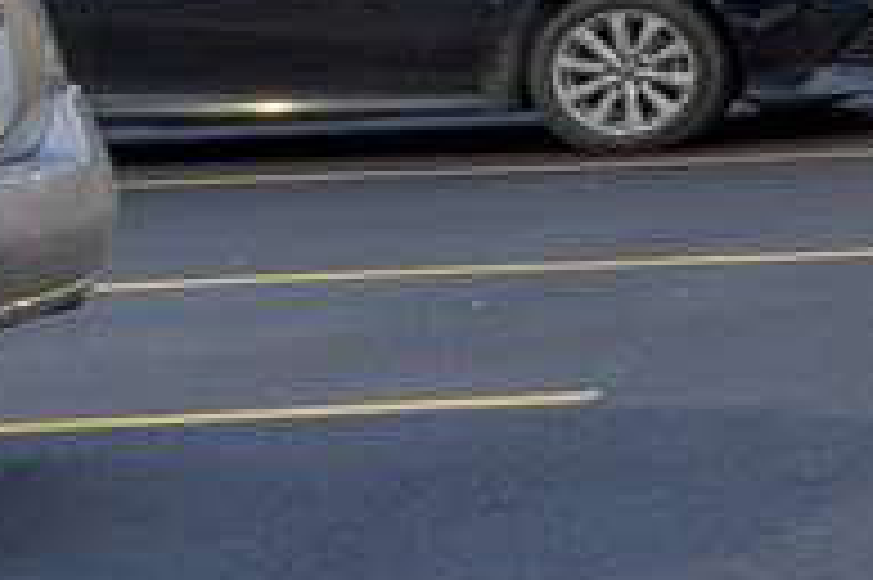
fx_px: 3004
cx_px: 2984
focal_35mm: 124
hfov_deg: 9.7
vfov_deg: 9.6
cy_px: -868
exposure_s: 1/3
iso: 400
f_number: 8
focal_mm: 16
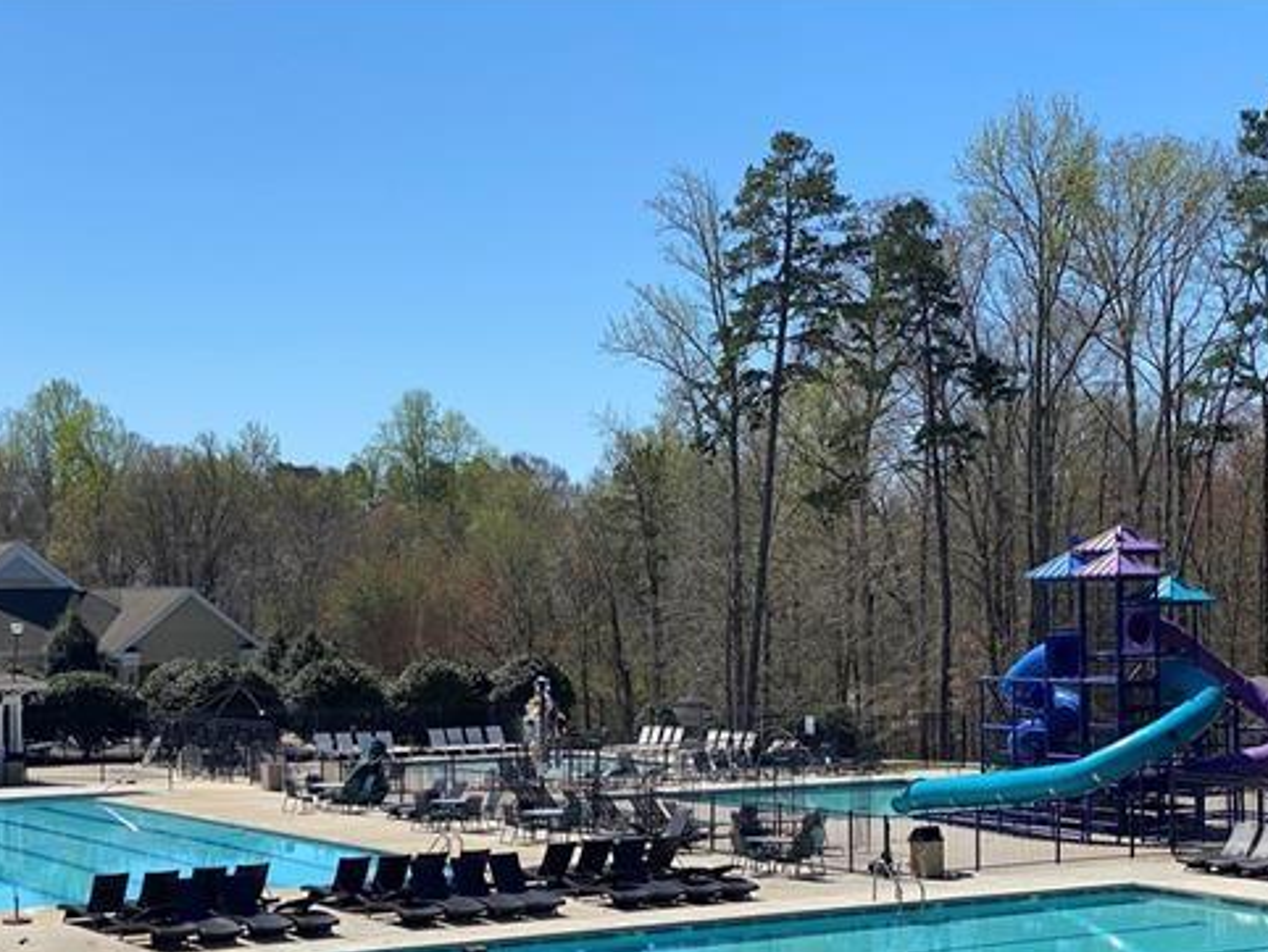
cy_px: 621
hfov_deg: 28.1
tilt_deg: -2.6
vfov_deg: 21.3
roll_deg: +0.0
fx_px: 2529
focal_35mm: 69
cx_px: 571
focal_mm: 6
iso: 20
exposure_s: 1/1712
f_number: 2
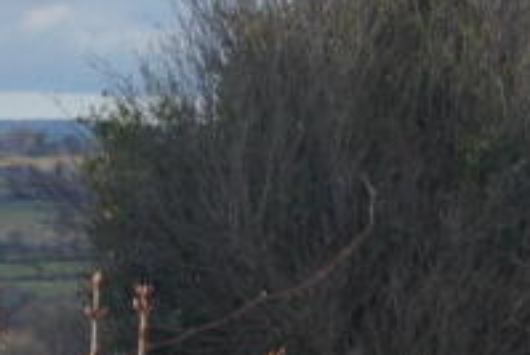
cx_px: 309
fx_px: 4002
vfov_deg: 5.1
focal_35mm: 272
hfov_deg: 7.6
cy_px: 274
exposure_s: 1/25
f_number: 22
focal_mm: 55
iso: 200
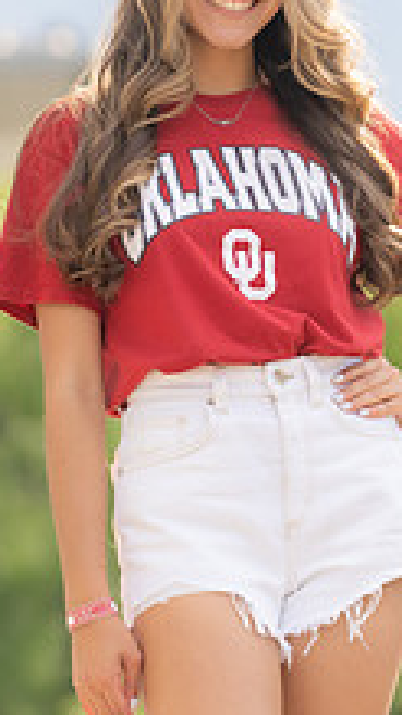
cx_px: 258
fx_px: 6659
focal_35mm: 351
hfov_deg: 3.5
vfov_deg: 6.2
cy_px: 237
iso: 100
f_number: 2.8
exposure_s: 1/800
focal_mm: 124
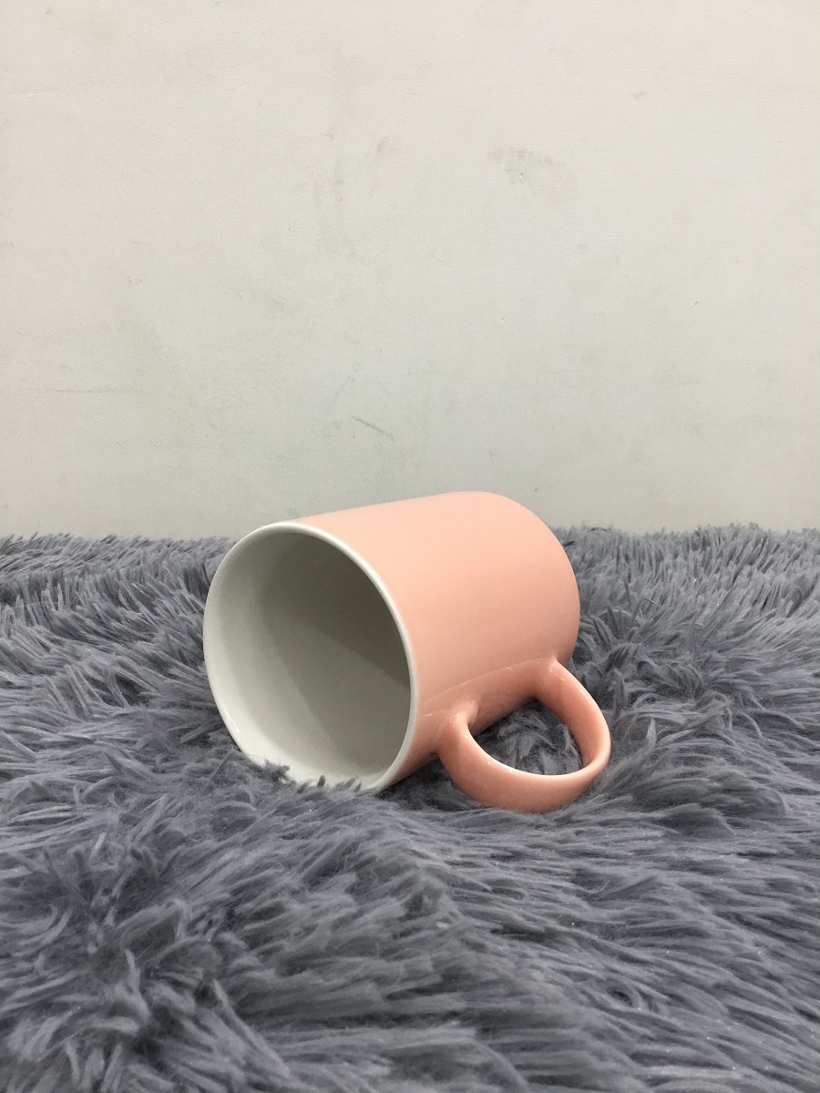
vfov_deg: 58.4
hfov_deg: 45.4
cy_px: 546
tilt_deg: -14.9
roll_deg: +0.9
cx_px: 410
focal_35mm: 31
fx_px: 979
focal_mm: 3.3
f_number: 2.4
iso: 125
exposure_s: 1/33
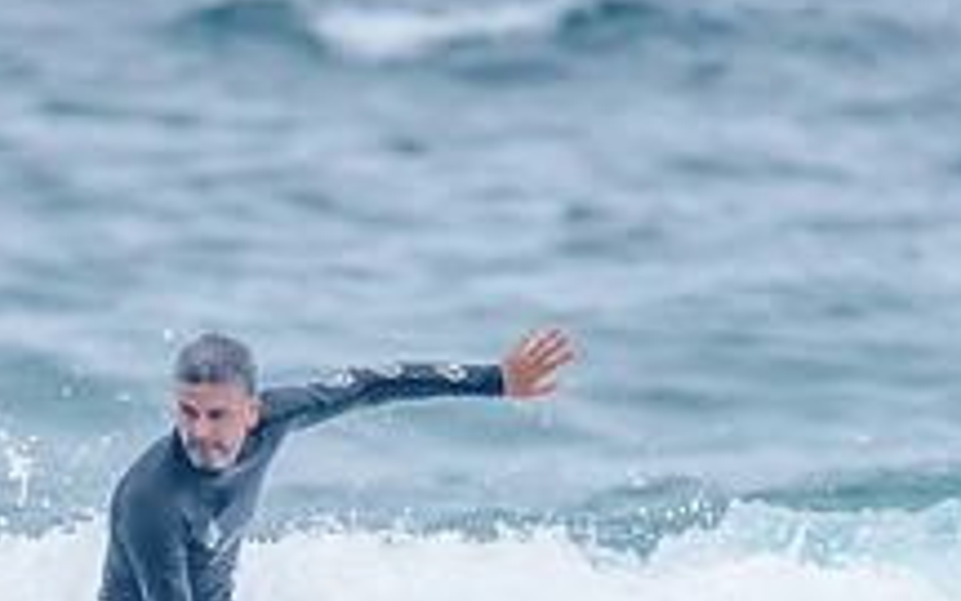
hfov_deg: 1.3
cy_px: 605
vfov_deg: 0.8
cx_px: 358
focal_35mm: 1675
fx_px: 43869
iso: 200
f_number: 5.6
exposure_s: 1/2000
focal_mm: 500
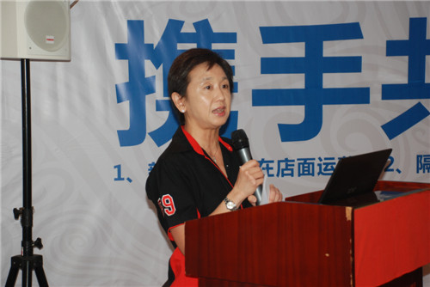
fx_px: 932
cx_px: 215
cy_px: 144
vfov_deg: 17.5
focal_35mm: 78
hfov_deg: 26.0
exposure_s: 1/30
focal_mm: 52
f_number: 5
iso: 400
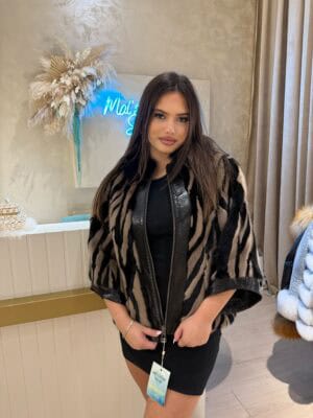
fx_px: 289
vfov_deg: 71.6
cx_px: 156
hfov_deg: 56.8
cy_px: 209
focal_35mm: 24
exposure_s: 1/50
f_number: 1.8
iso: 250
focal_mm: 6.8
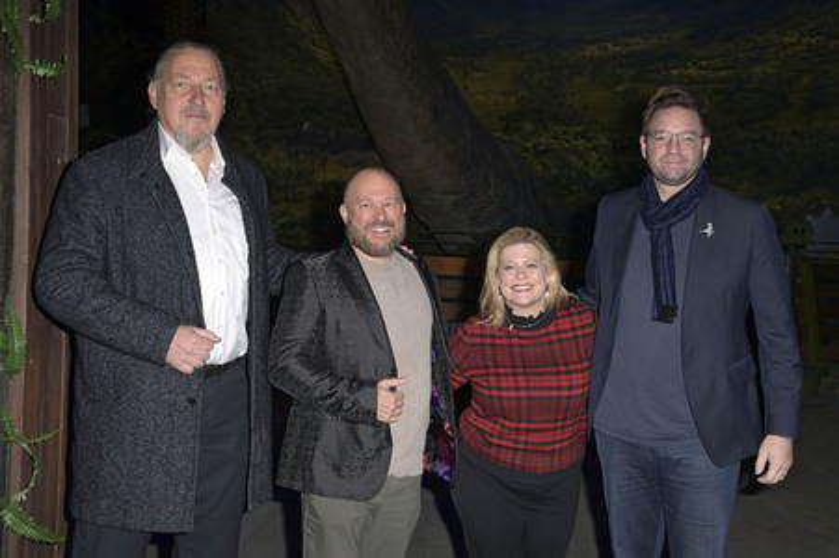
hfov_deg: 41.1
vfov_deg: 28.0
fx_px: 1118
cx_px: 420
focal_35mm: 48
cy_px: 279
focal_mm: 48
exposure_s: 1/250
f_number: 6.3
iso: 1250
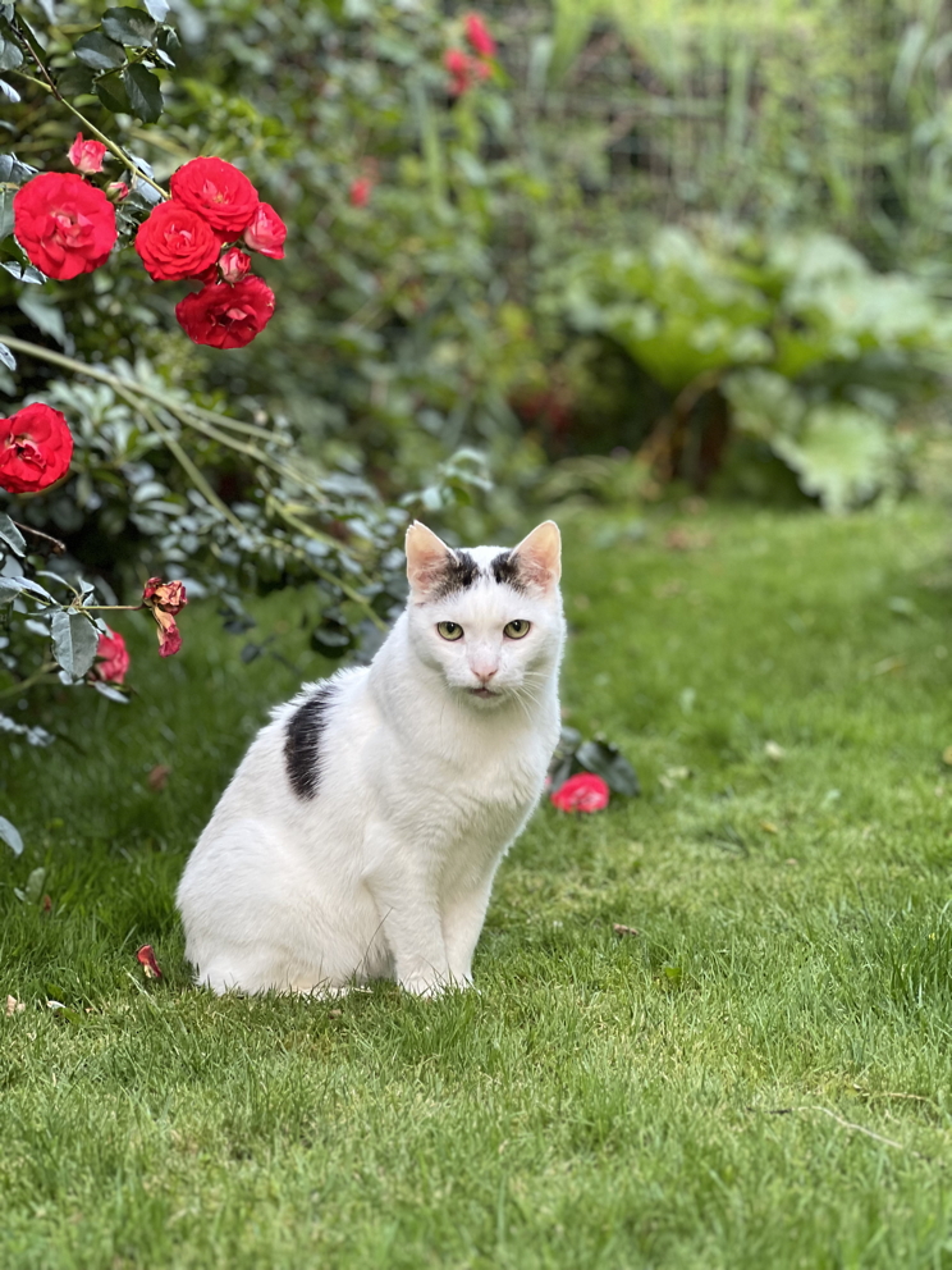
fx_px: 2824
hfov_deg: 19.1
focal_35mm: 77
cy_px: 635
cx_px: 476
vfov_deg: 25.3
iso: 160
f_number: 2.8
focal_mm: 9
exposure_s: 1/40
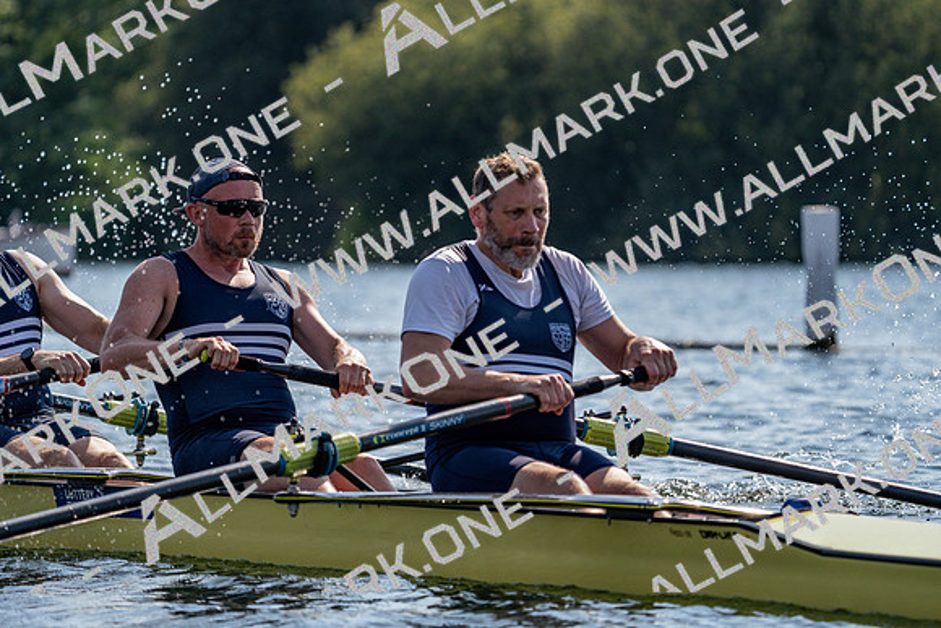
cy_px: 314
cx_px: 470
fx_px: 7190
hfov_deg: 7.5
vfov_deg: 5.0
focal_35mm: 275
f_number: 5.6
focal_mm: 275
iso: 200
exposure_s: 1/1600
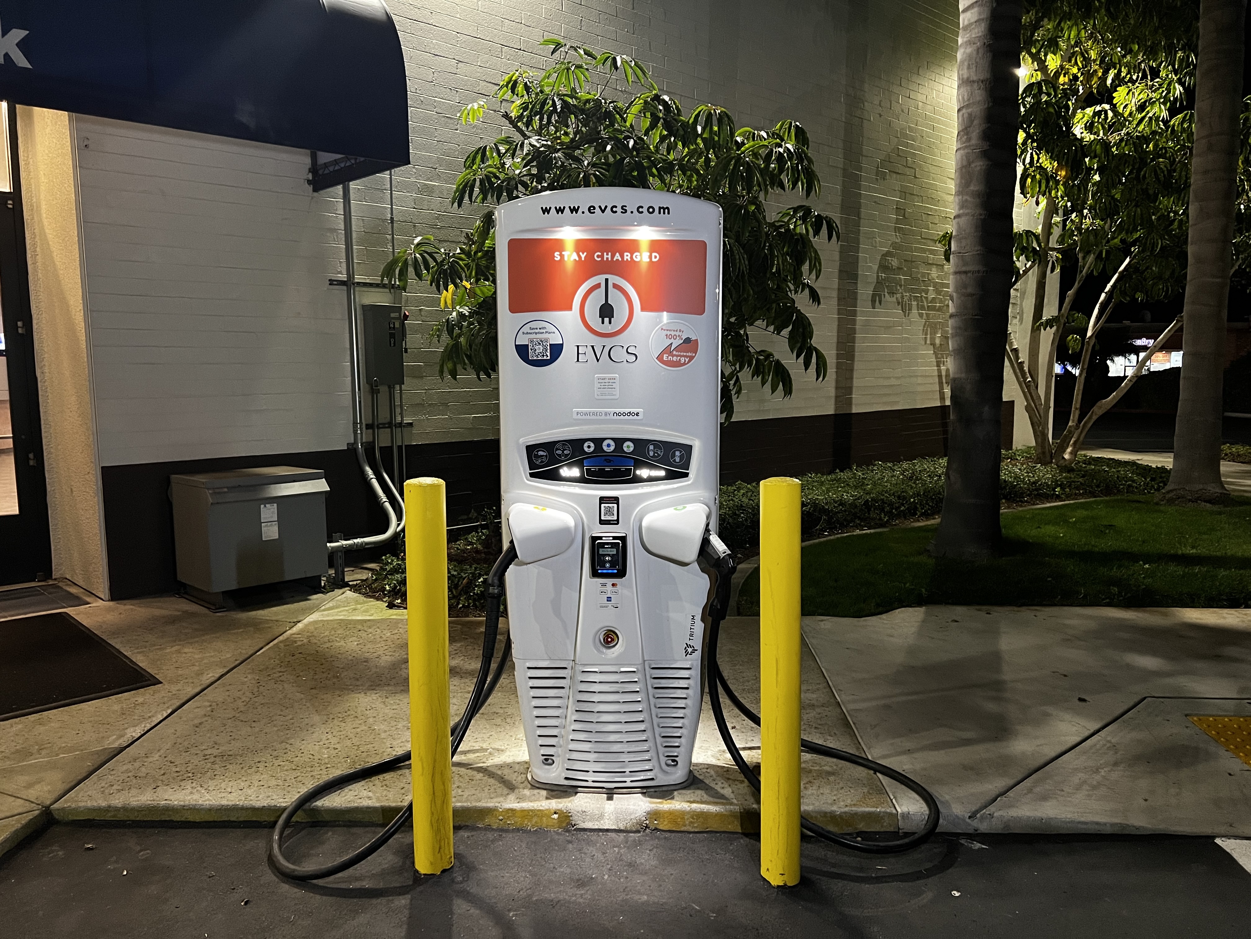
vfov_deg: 53.1
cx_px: 626
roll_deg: +0.6
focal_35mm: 26
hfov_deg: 67.3
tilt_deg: -7.2
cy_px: 470
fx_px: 940
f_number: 1.5
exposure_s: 1/40
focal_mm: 5.7
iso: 500
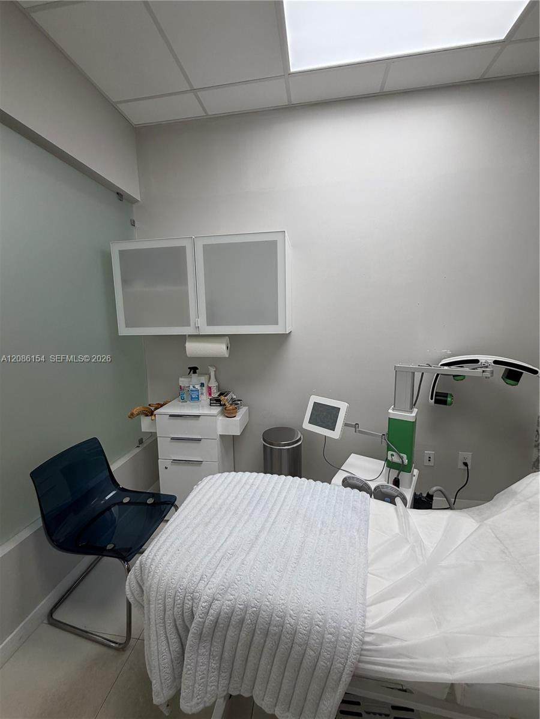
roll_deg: +0.6
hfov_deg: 85.7
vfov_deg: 102.1
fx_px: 291
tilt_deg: -7.4
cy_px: 360
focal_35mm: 14
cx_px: 270
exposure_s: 1/120
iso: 80
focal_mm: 2.22
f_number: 2.2
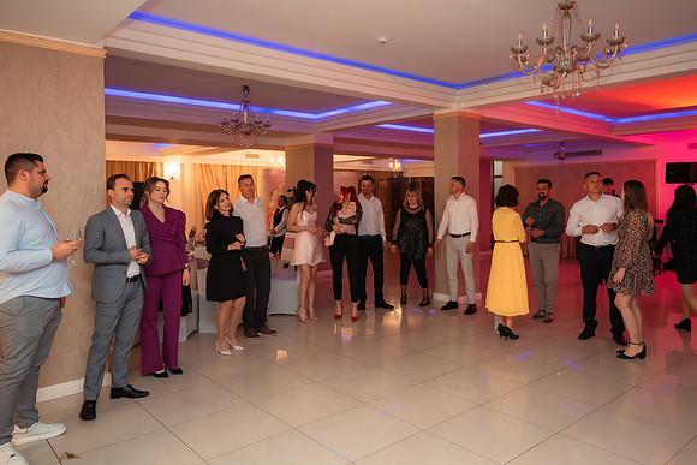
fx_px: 511
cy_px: 209
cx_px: 383
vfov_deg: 48.9
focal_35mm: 26
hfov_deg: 68.4
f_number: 2.8
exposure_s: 1/200
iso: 1600
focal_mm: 24
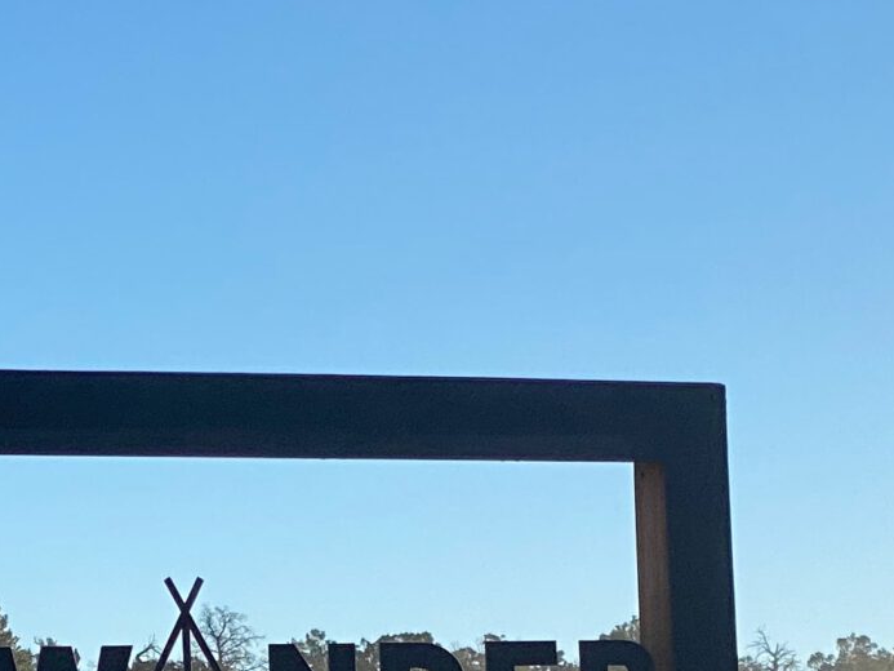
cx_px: 263
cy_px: 846
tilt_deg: +3.7
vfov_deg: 7.7
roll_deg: +0.0
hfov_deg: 10.3
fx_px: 4959
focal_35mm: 192
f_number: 2
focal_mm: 6
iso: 20
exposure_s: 1/1546
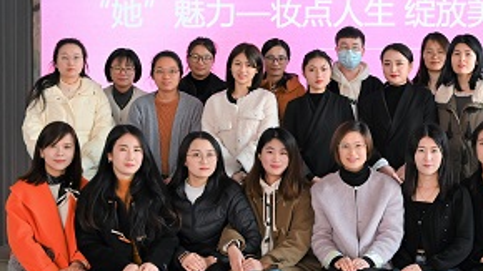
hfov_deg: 25.1
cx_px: 349
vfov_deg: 14.4
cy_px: 91
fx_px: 1076
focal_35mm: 84
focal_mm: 42
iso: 900
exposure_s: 1/125
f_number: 5.6
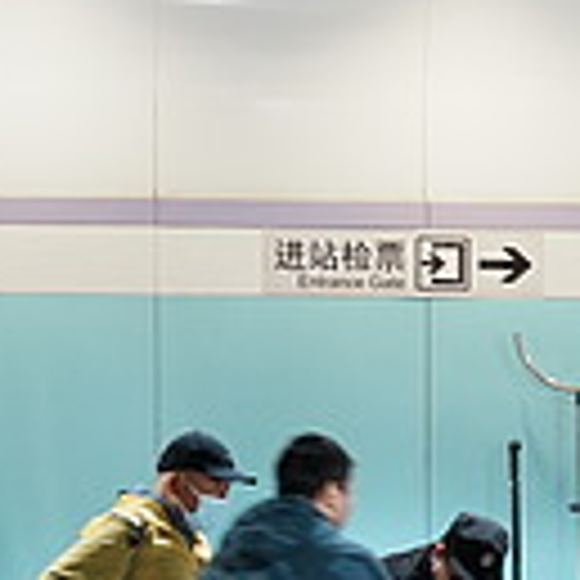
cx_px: 427
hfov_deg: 10.3
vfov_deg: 10.2
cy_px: 602
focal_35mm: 170
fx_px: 3223
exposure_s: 1/40
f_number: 2.8
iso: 800
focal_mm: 33
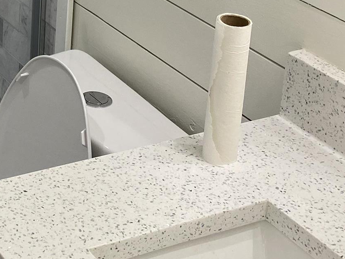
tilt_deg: -14.0
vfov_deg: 14.3
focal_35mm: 95
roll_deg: -0.7
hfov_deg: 19.4
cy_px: -156
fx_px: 947
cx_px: -70
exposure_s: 1/120
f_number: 1.8
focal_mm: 4.25
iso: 80
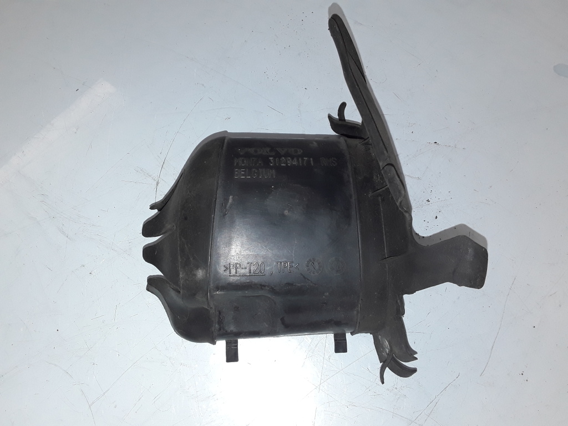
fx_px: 443
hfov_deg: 65.3
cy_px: 213
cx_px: 284
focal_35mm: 27
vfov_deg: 51.4
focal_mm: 2.91
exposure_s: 1/100
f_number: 1.9
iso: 64
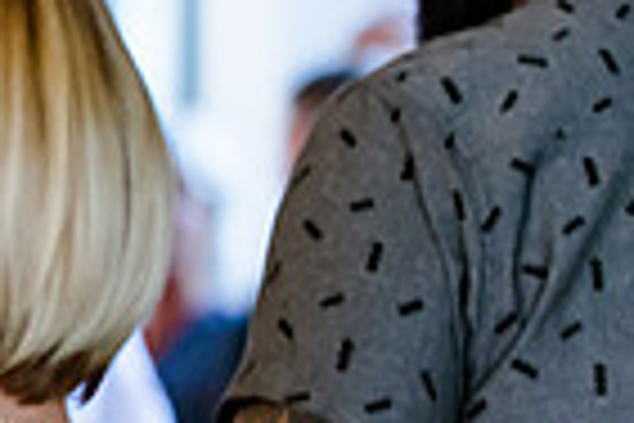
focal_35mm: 404
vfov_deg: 3.4
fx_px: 7114
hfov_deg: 5.0
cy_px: 198
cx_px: -490
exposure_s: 1/200
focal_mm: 98
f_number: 3.2
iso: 2500
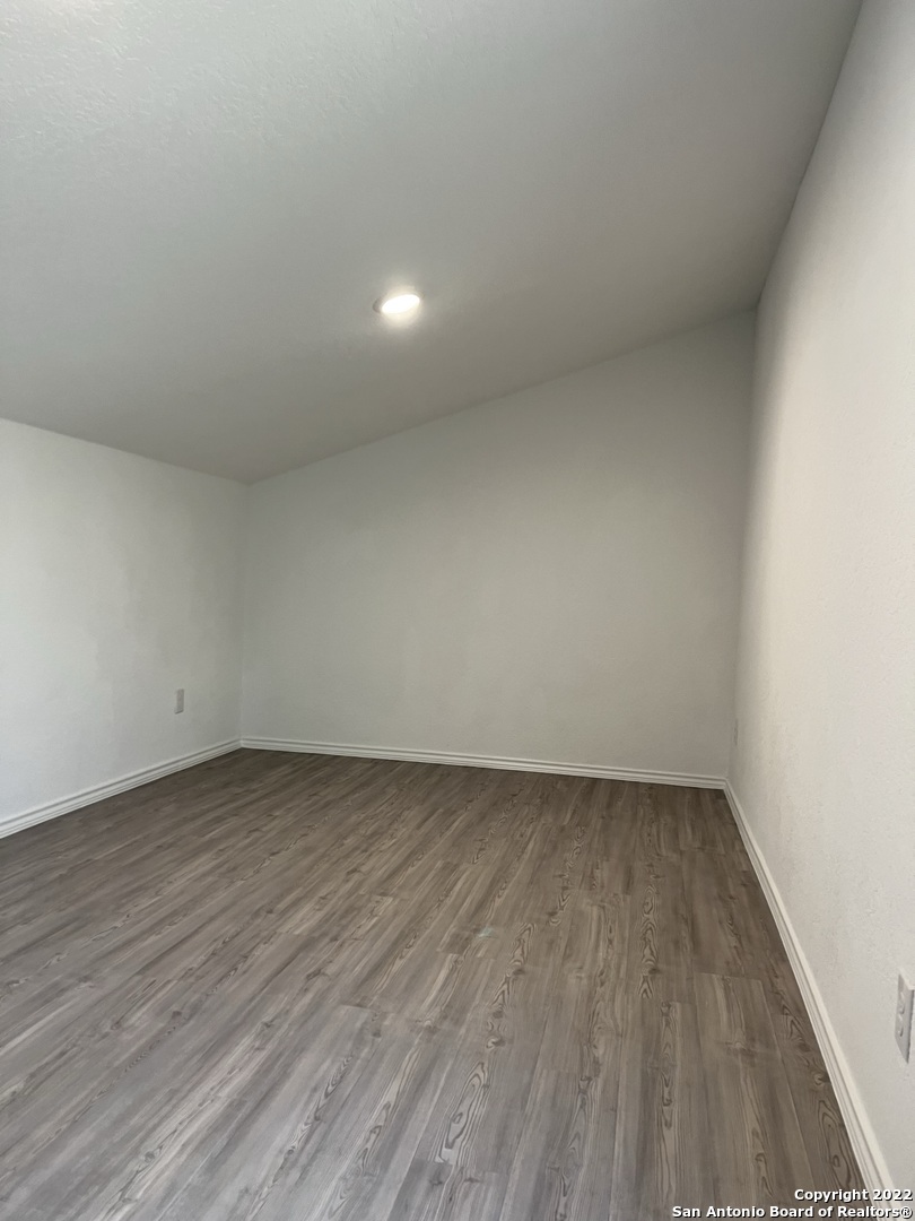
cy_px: 610
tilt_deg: -1.8
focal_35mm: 26
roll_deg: -1.9
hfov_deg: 53.1
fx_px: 916
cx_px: 458
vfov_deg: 67.3
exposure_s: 1/60
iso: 80
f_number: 1.6
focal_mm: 5.1
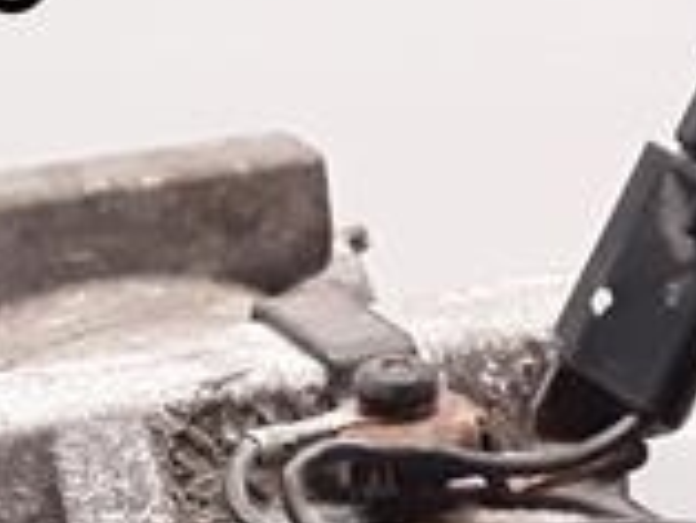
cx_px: 616
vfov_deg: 11.8
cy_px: 993
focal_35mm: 114
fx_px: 2294
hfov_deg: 17.0
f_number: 1.9
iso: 100
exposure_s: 1/100
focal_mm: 2.91
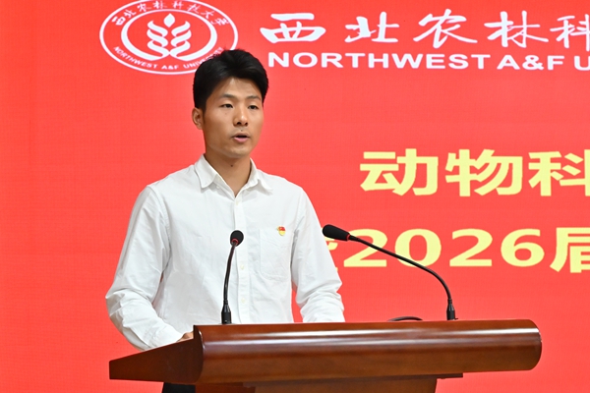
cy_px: 196
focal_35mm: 72
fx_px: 1180
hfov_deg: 28.1
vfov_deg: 18.9
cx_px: 295
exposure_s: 1/100
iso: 6400
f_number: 6
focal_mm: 48
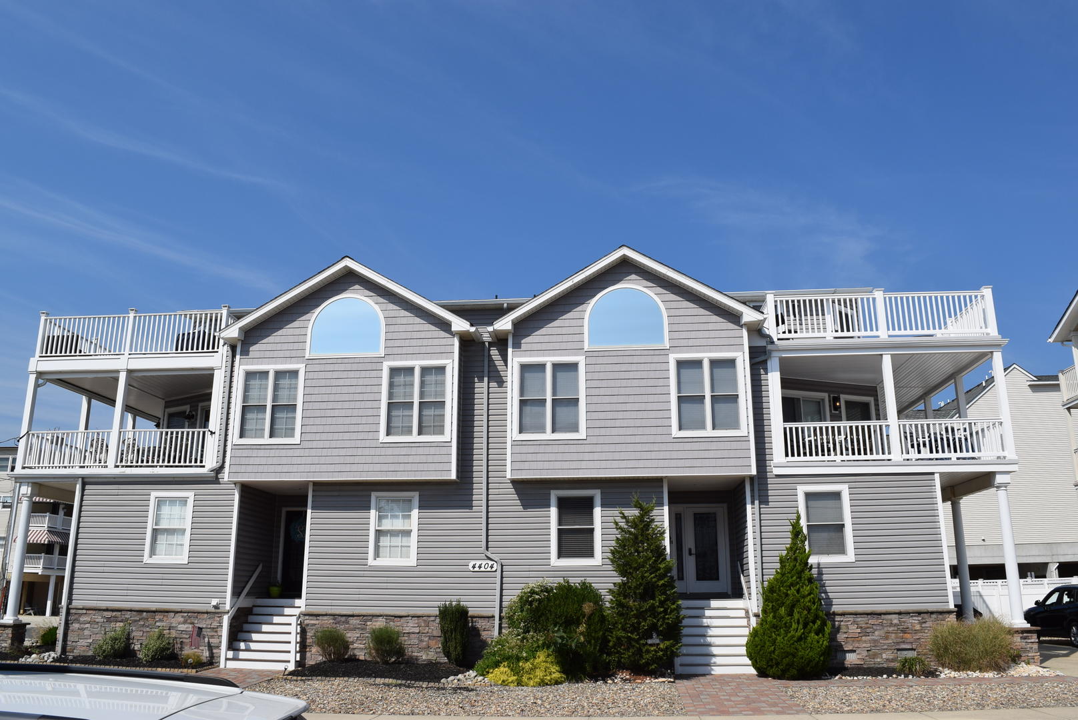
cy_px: 360
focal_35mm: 27
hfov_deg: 67.3
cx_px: 539
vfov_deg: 48.0
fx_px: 809
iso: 200
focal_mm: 18
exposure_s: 1/500
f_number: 11
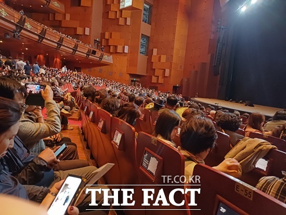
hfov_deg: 69.4
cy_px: 108
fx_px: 207
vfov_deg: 54.9
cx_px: 143
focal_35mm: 25
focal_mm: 4.65
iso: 1600
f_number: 1.8
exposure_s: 1/15
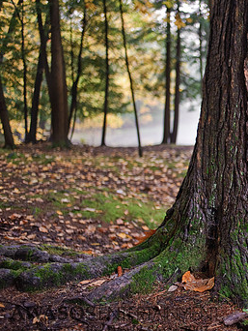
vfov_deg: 33.8
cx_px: 269
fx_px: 544
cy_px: 166
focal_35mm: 57
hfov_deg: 24.1
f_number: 2
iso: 400
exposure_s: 1/200
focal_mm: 35
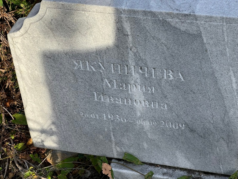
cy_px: 90
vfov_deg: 19.1
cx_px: 119
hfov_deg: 25.3
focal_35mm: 77
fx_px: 529
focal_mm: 9
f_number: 2.8
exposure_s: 1/129
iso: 32
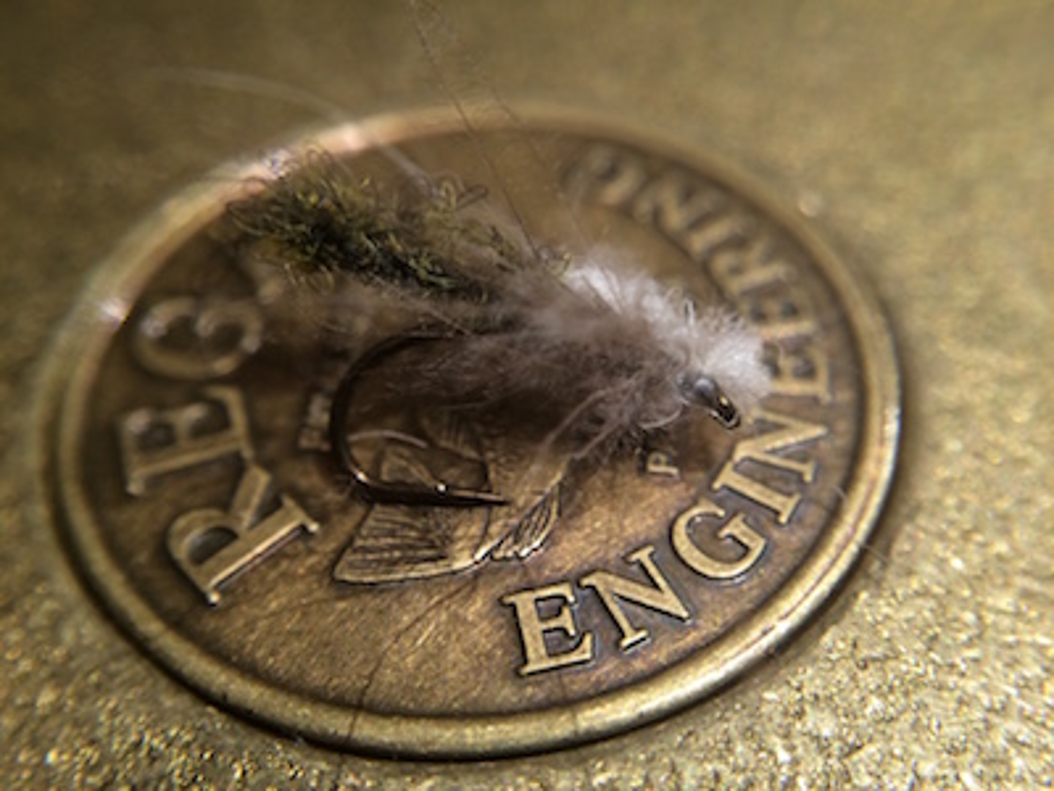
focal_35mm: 29
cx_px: 527
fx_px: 883
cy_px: 396
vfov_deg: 48.2
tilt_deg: -53.6
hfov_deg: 61.7
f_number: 2.2
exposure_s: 1/33
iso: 40
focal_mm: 4.15
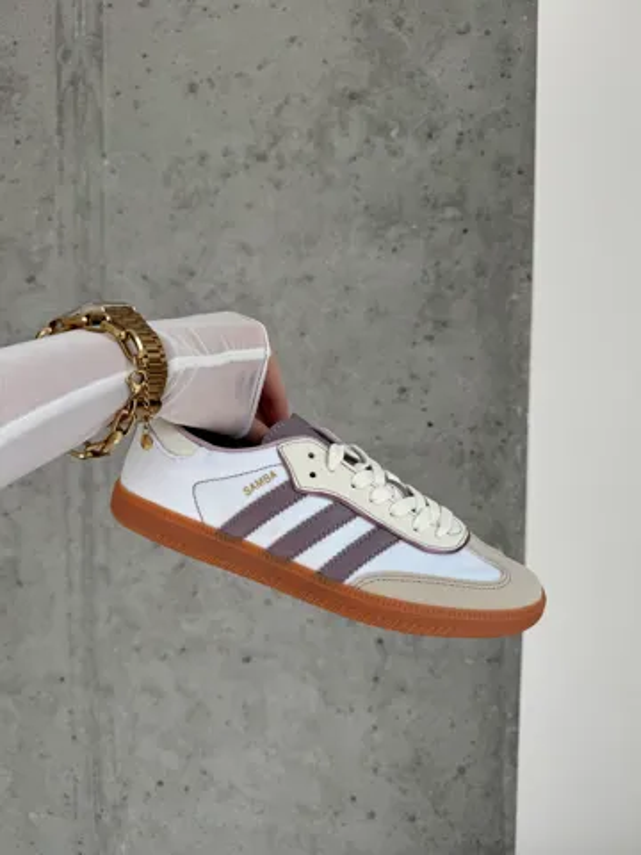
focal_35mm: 24
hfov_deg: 56.8
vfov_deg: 71.6
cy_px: 428
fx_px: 593
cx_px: 320
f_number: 1.8
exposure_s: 1/750
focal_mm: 6.76
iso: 80
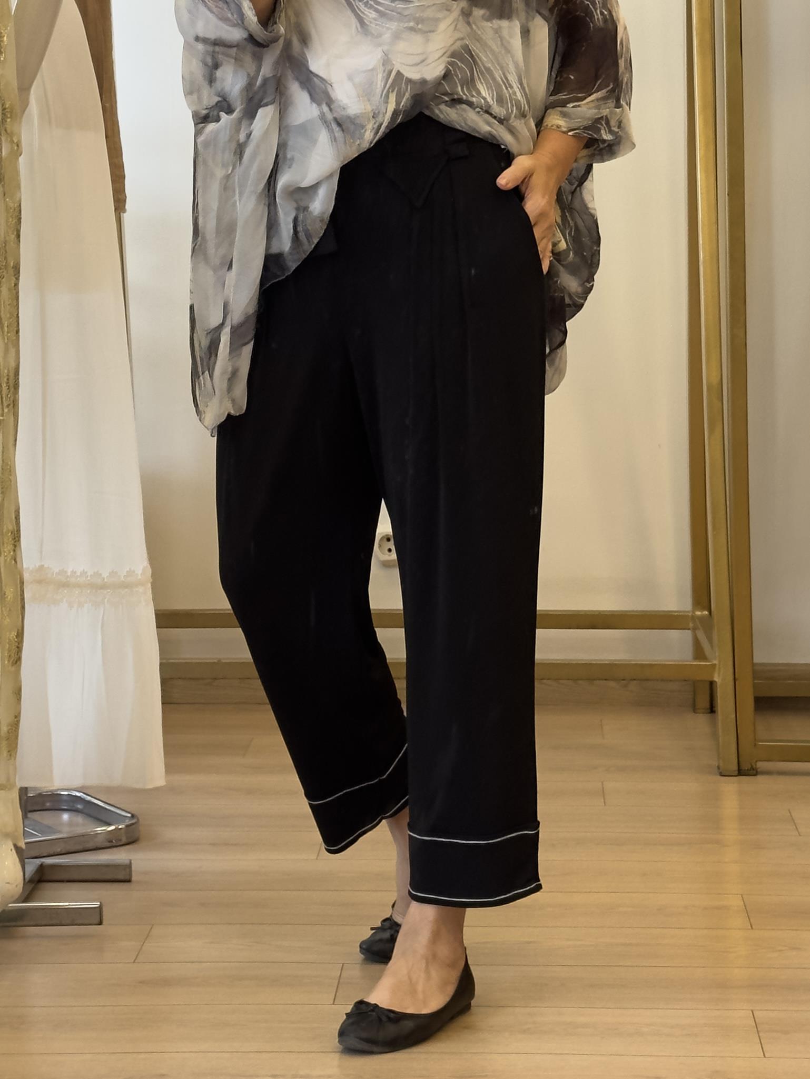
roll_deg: +1.2
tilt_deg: -22.8
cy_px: 540
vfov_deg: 39.7
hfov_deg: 30.3
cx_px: 405
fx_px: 1497
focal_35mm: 48
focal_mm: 6.86
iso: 100
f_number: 1.78
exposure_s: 1/100
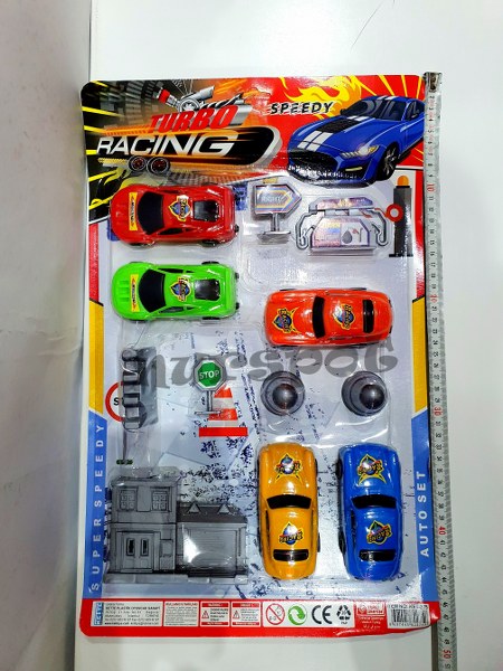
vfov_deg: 67.3
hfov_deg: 53.1
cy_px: 336
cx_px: 252
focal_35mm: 26
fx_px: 504
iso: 320
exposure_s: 1/100
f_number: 2.4
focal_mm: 4.32
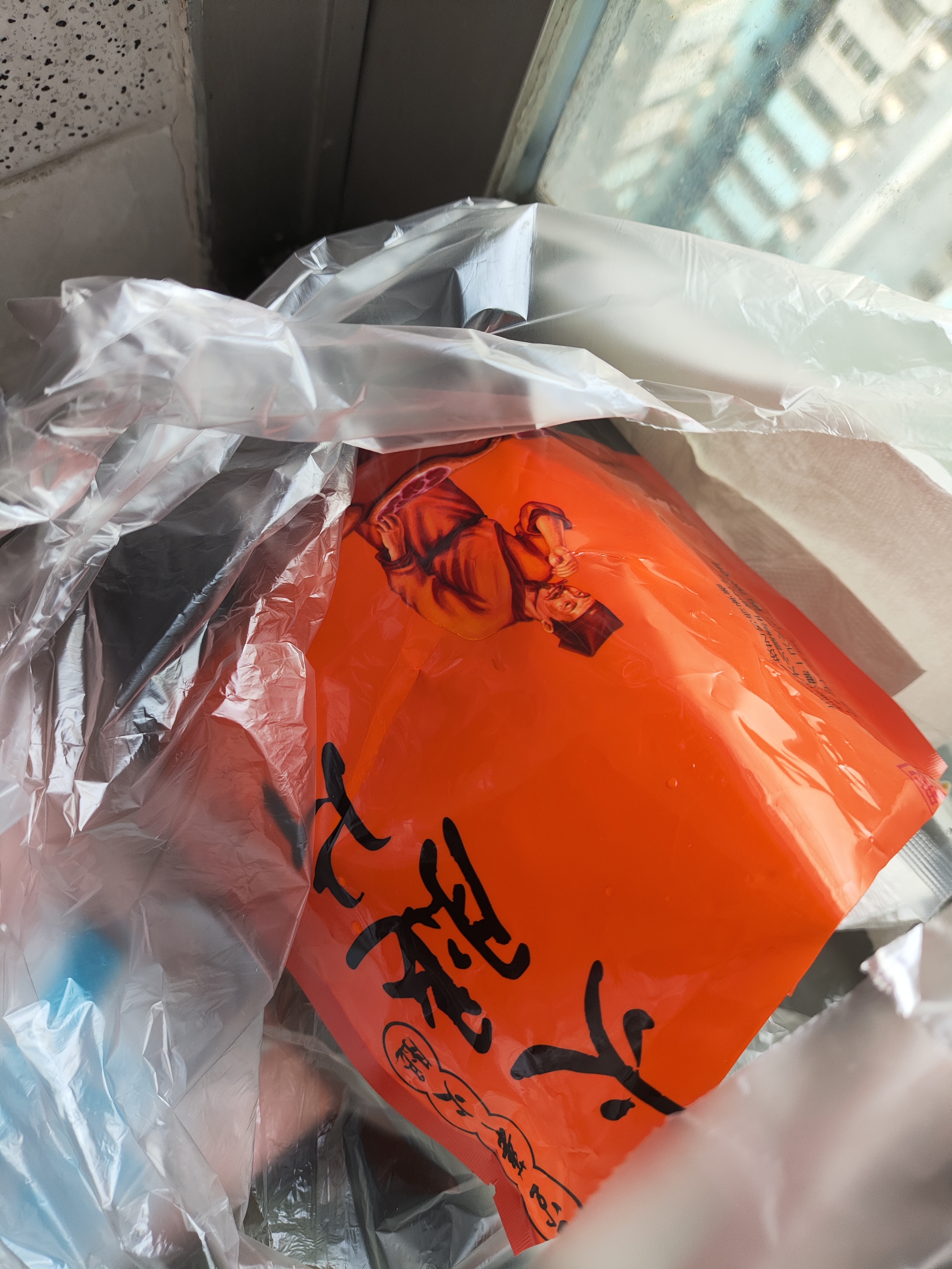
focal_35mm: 24
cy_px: 634
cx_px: 476
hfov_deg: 56.9
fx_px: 879
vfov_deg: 71.6
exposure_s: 1/100
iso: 53
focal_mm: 4.68
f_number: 1.8
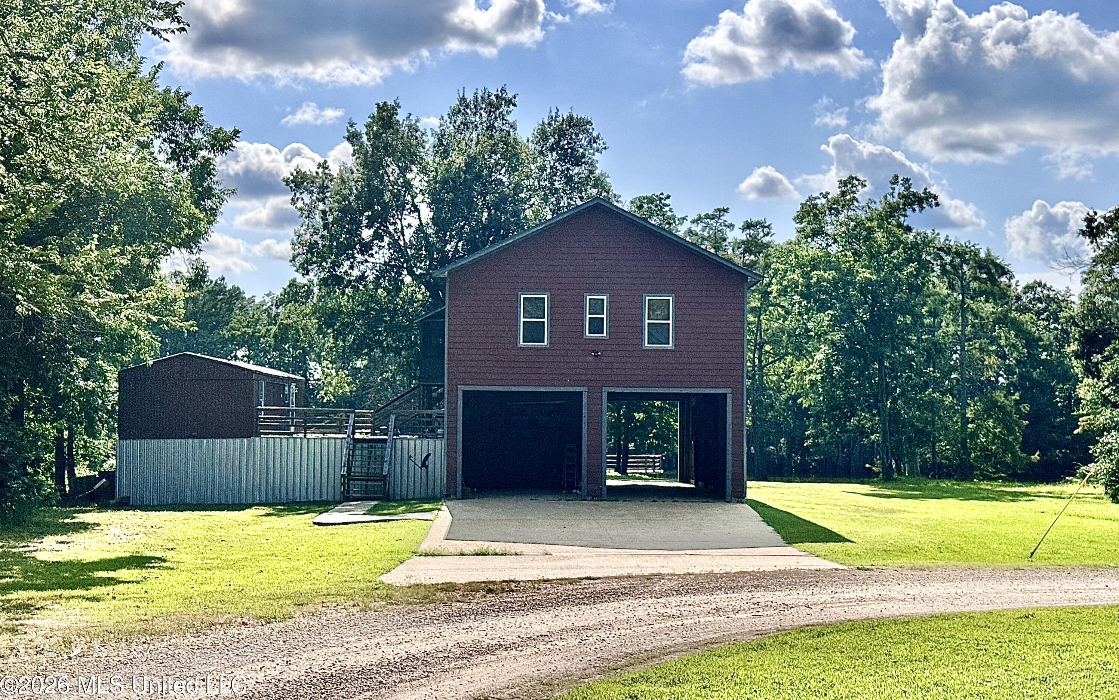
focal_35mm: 51
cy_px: 303
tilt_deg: +4.0
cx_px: 559
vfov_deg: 25.3
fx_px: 1555
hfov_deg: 39.6
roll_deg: -1.1
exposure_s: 1/10870
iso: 64
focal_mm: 6.86
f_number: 1.78
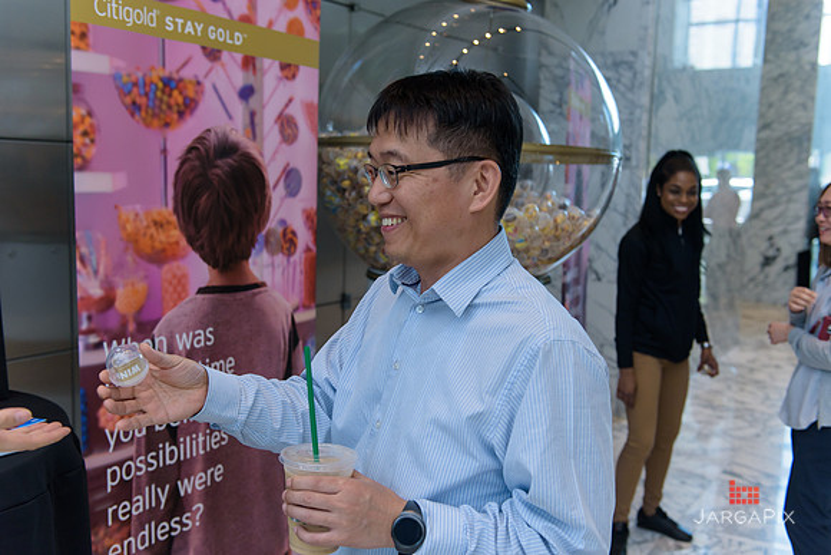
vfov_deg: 36.9
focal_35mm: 36
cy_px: 278
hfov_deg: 53.1
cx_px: 416
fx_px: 831
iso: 800
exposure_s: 1/320
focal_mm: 36
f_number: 3.2
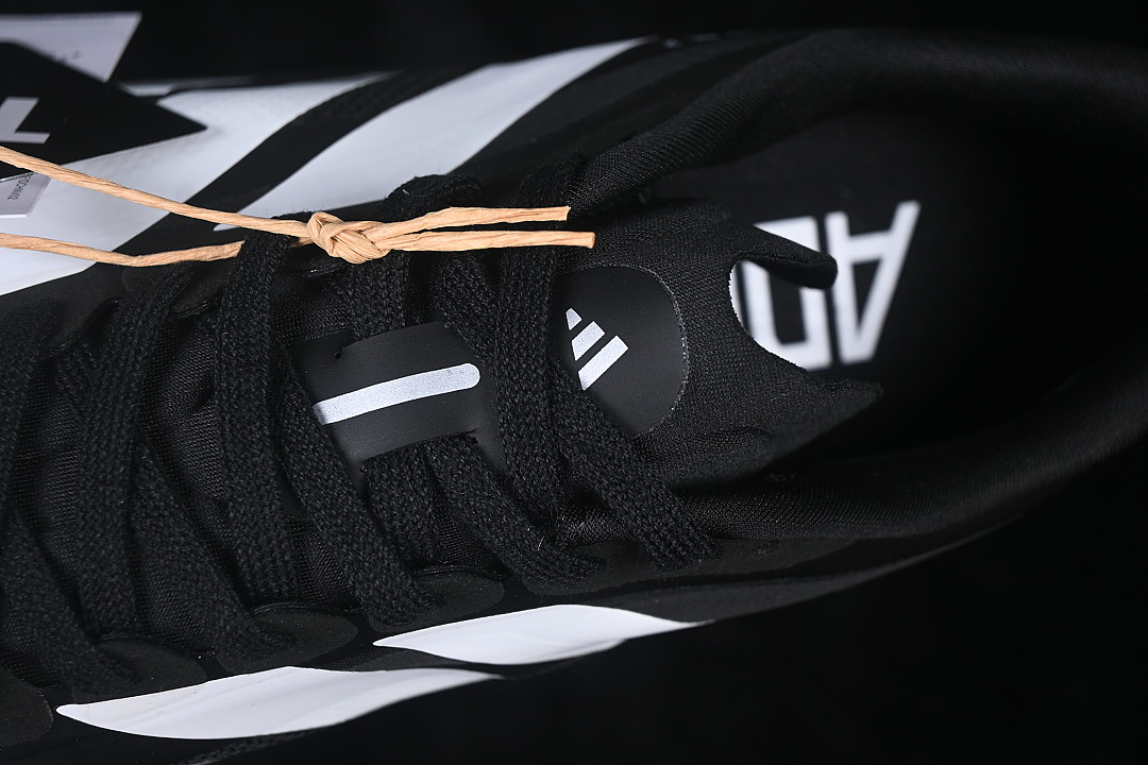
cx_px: 574
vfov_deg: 18.2
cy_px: 382
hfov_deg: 27.0
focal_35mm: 75
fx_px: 2391
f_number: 6.3
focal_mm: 50
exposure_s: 1/60
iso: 160
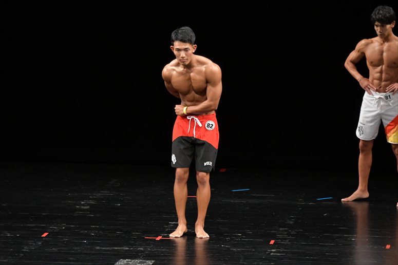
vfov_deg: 5.1
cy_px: 132
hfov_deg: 7.6
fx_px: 2984
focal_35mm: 270
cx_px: 199
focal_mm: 180
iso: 3200
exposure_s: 1/400
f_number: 5.6
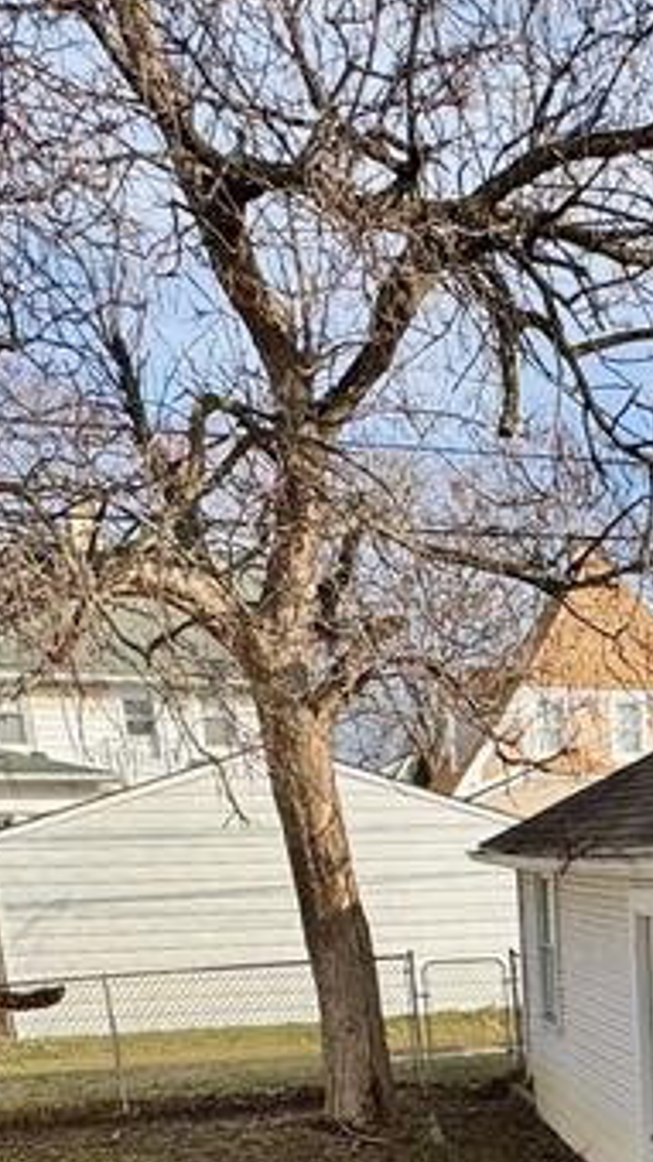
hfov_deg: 23.6
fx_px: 1417
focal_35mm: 46
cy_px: 1271
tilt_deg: -17.4
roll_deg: +1.5
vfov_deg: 37.5
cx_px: 793
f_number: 2.2
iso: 50
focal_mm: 2.22
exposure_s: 1/1126
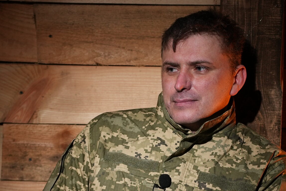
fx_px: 994
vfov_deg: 10.9
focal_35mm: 125
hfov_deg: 16.4
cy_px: 172
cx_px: 124
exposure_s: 1/100
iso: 1000
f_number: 2.8
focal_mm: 56
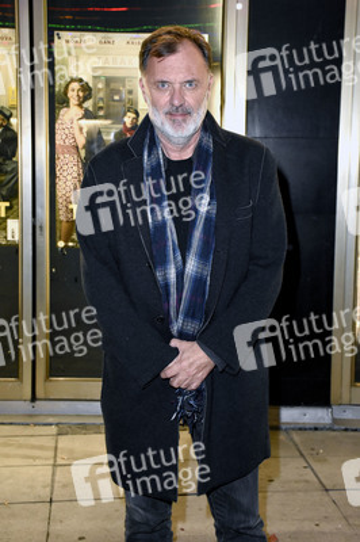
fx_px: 789
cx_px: 180
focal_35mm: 52
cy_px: 271
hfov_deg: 25.7
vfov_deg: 37.9
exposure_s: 1/60
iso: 3200
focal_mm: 35
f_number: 6.3
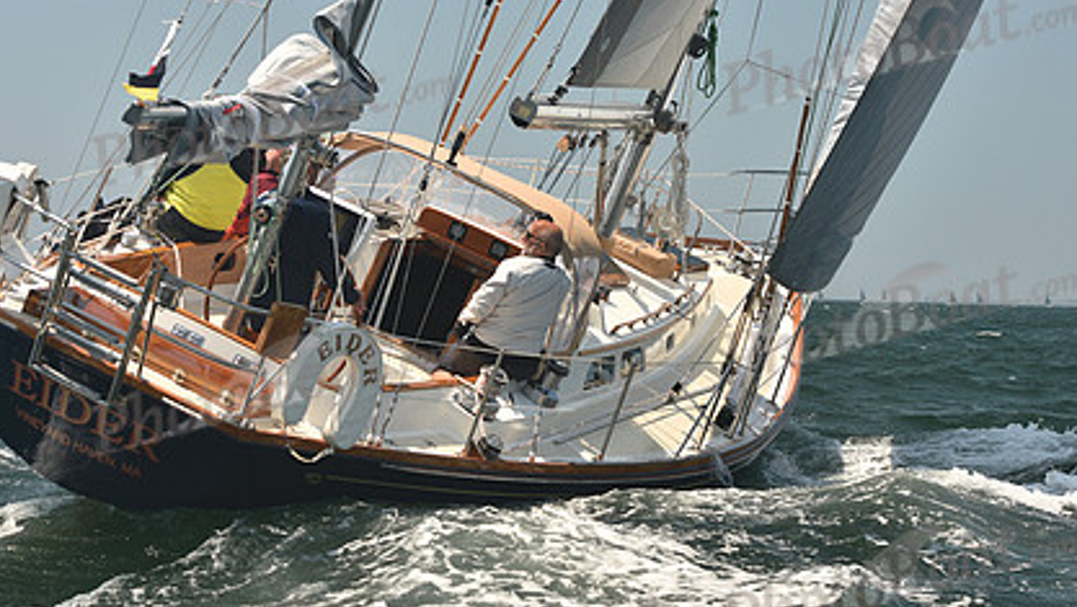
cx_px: 591
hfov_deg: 20.9
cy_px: 218
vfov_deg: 11.9
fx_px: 2914
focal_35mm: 102
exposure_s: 1/640
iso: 250
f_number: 5.6
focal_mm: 70
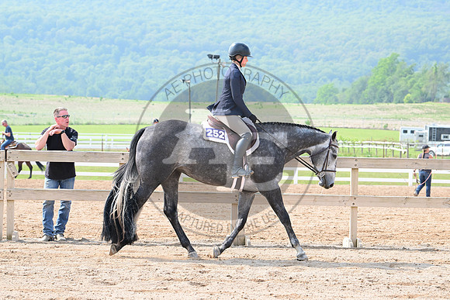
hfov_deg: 17.6
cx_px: 225
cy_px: 150
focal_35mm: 116
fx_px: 1450
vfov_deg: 11.8
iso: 1000
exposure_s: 1/1000
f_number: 7.1
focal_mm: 116
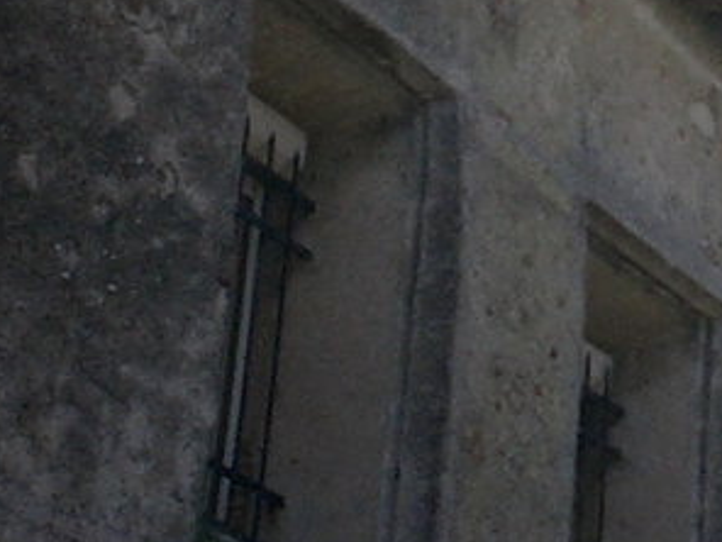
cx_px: 1100
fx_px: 3129
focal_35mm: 150
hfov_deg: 12.5
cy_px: -264
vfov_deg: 9.6
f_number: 3.5
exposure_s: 1/1000
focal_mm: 5.6
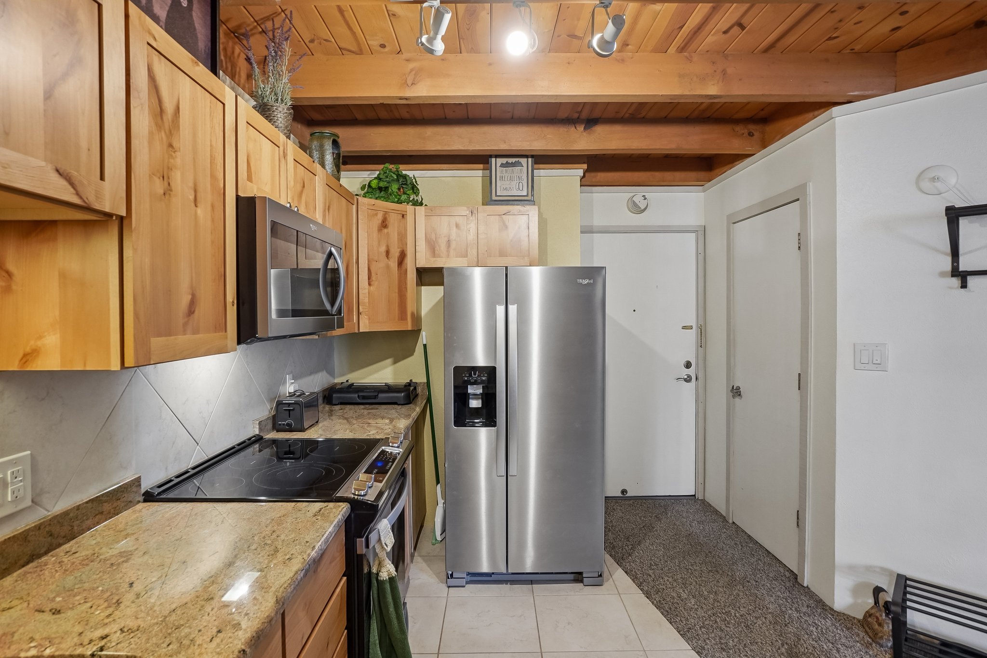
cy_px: 329
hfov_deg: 90.0
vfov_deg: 67.4
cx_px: 494
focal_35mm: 18
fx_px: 493
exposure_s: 1/2.5
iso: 400
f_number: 8
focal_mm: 12
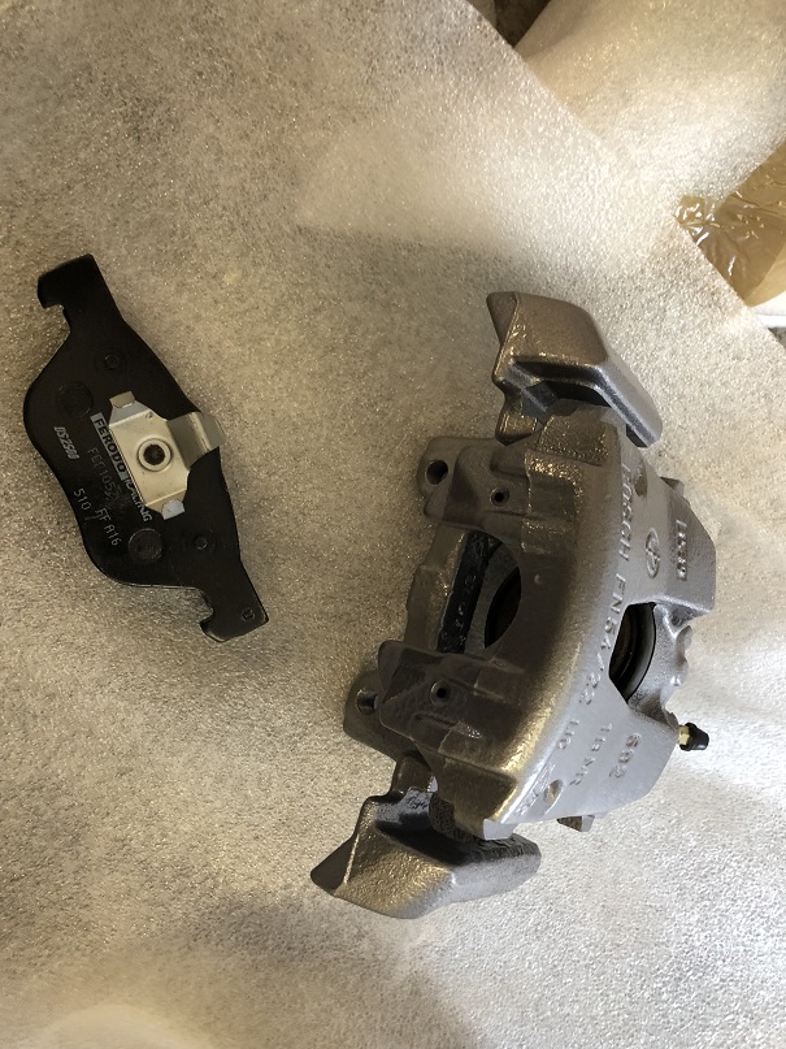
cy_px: 524
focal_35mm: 28
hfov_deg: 49.7
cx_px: 393
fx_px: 848
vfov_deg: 63.5
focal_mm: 3.99
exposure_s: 1/17
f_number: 1.8
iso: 50
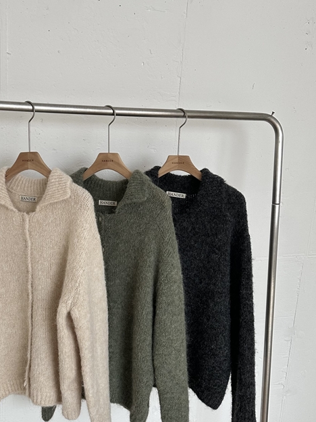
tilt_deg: -6.2
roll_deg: -0.9
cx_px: 80
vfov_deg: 45.7
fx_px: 500
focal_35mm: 41
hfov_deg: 34.4
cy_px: 230
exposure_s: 1/120
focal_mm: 6.86
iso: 125
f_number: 1.78
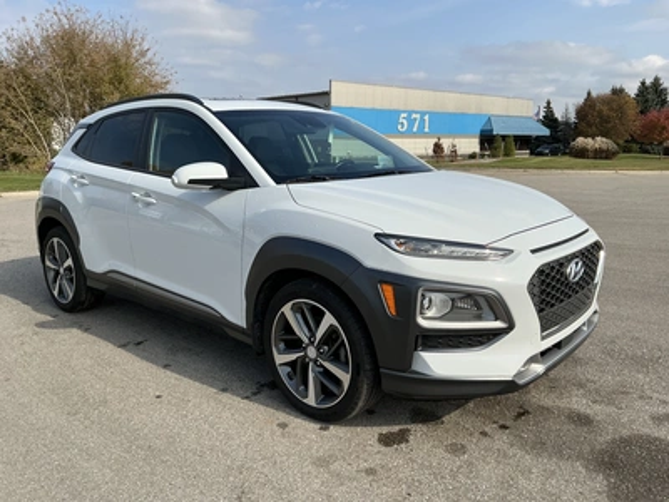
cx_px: 334
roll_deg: +0.3
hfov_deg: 63.4
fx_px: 541
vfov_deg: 49.7
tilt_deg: -9.6
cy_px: 251
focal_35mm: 28
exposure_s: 1/2320
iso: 25
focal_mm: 3
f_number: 1.8
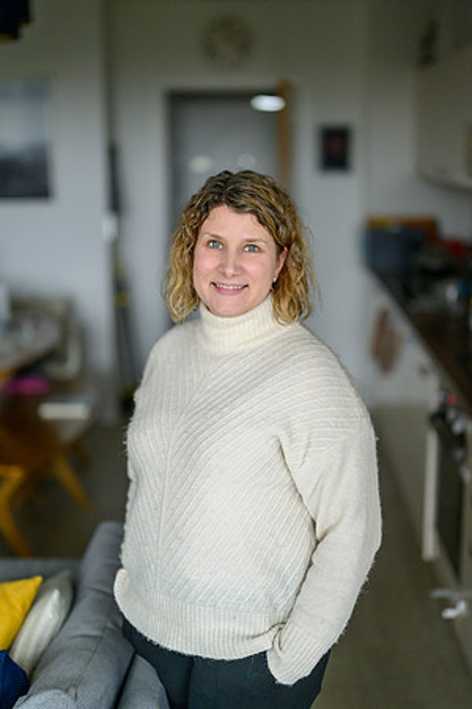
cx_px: 236
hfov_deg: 27.0
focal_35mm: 50
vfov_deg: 39.6
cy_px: 354
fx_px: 983
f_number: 1.2
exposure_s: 1/400
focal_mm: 50
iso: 1600
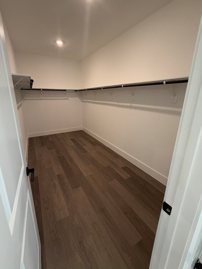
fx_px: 117
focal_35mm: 15
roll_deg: -1.8
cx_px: 97
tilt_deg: -14.7
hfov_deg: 81.7
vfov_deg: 98.1
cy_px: 128
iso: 320
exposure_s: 1/120
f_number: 2.2
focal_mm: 2.22
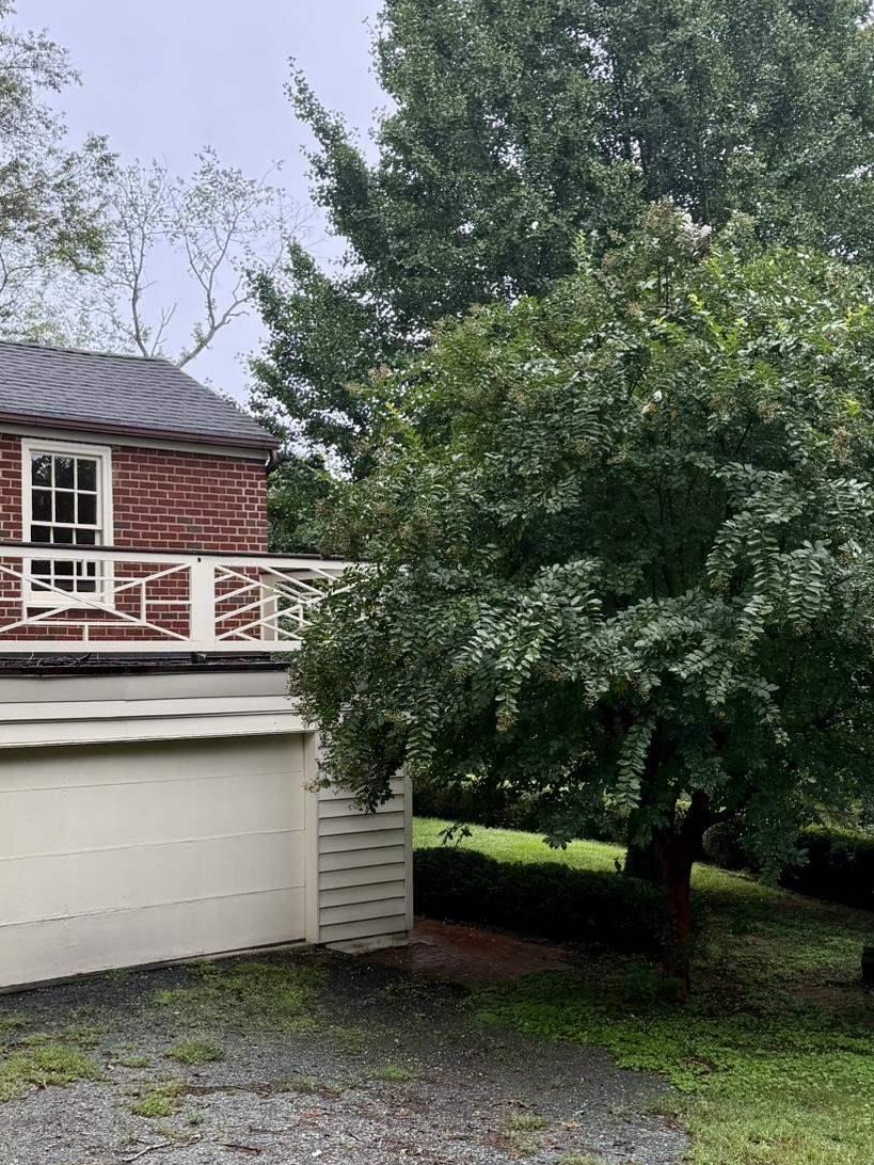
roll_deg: +2.5
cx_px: 385
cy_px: 690
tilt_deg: +0.1
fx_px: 1515
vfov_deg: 41.9
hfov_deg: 32.1
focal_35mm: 45
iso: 80
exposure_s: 1/296
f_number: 1.78
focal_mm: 6.76
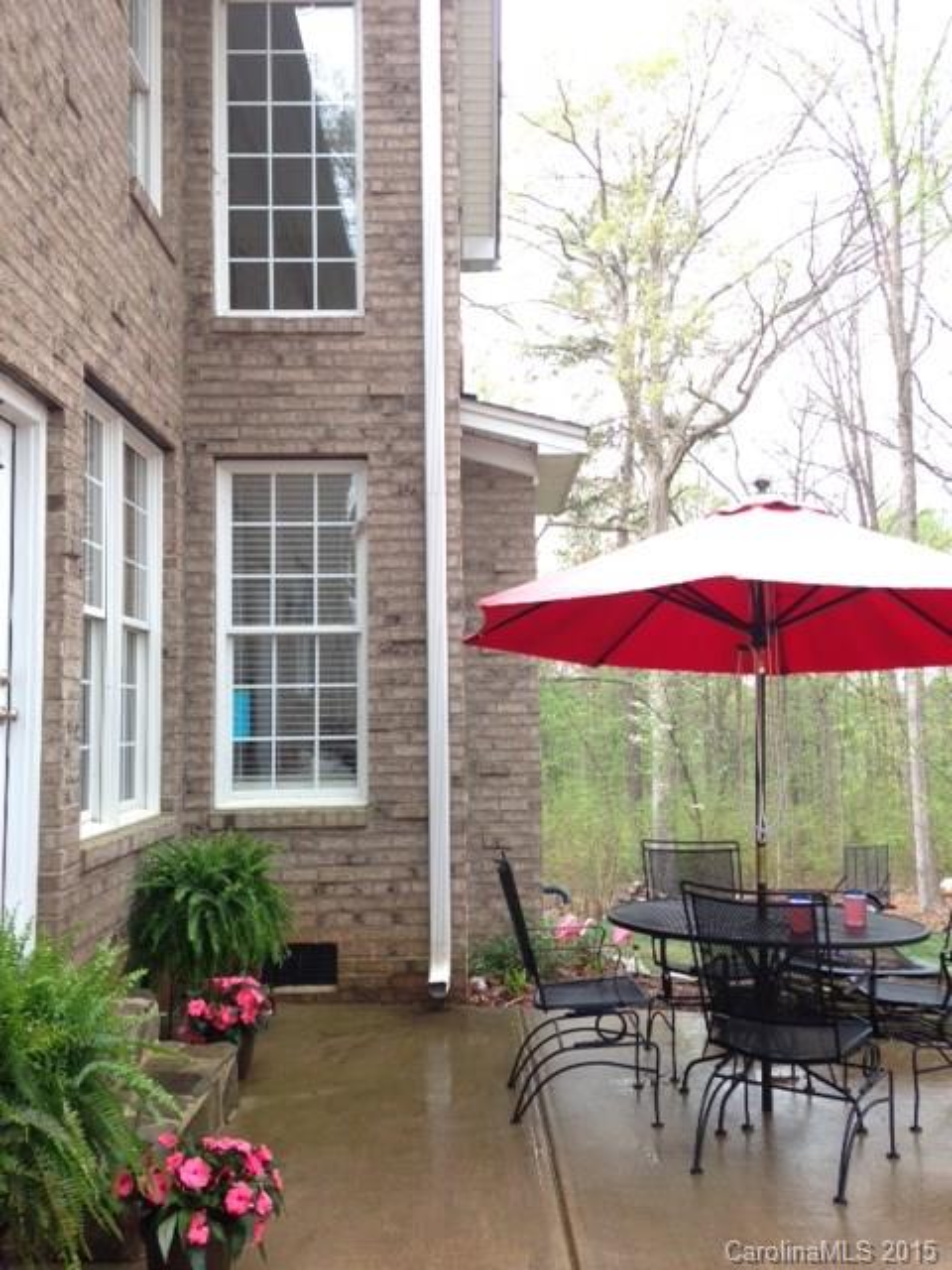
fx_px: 1210
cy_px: 635
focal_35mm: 33
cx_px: 476
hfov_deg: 42.9
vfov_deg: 55.4
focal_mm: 4.12
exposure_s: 1/120
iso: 80
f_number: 2.4
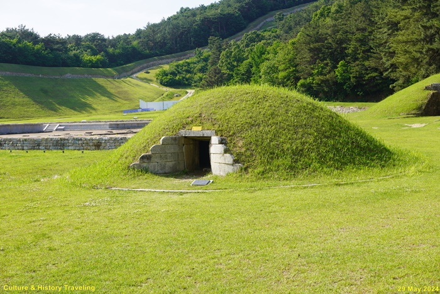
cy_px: 147
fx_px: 587
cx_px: 220
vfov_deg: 28.1
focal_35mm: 48
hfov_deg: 41.1
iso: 100
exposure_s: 1/100
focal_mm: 32
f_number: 9
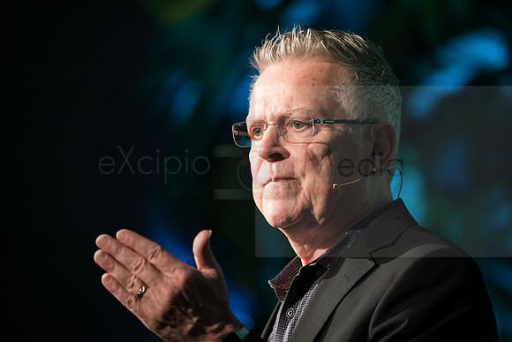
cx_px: 273
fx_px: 6075
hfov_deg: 4.8
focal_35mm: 427
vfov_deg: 3.2
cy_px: 159
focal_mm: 400
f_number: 5.6
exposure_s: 1/125
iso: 4000
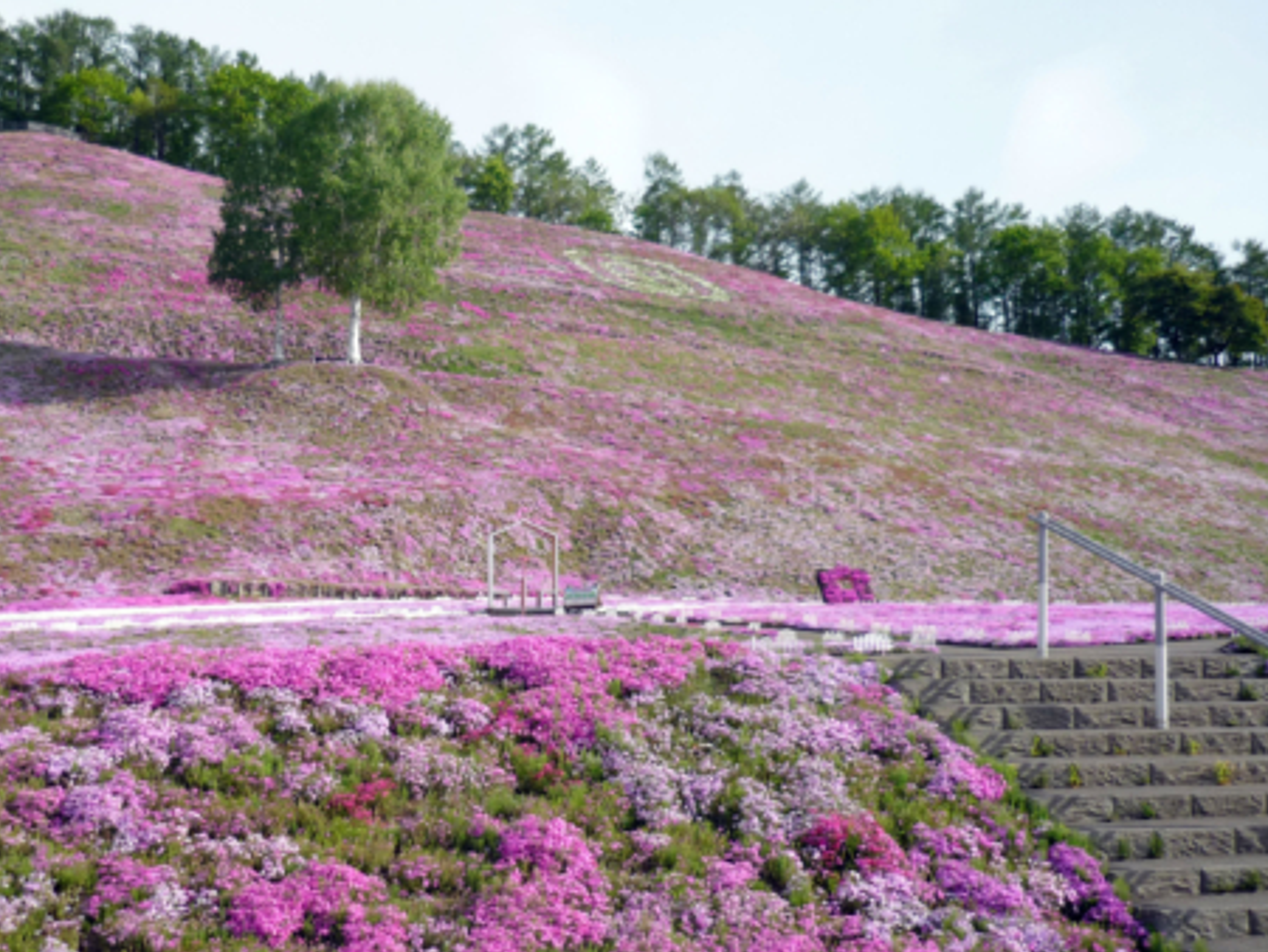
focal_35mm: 44
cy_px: 490
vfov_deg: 32.9
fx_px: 1613
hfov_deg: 42.4
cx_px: 428
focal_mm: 5.5
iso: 100
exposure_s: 1/125
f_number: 8
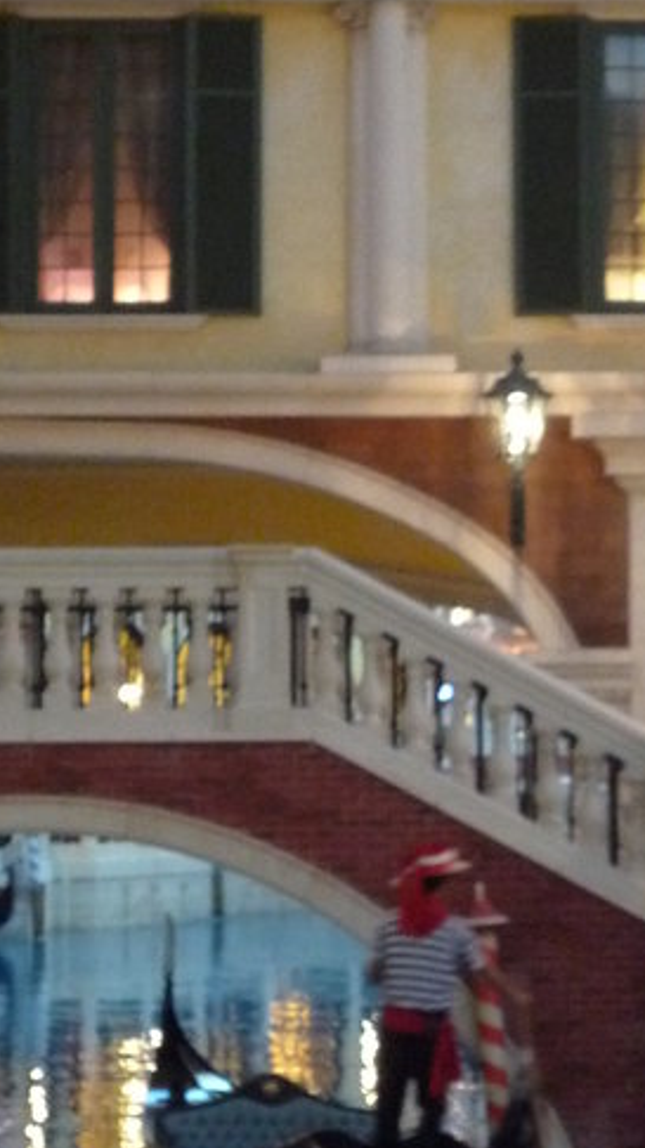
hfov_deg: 10.6
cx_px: 690
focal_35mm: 113
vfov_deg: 18.9
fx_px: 3439
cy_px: 654
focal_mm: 7.8
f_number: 4.3
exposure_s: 1/5
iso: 400
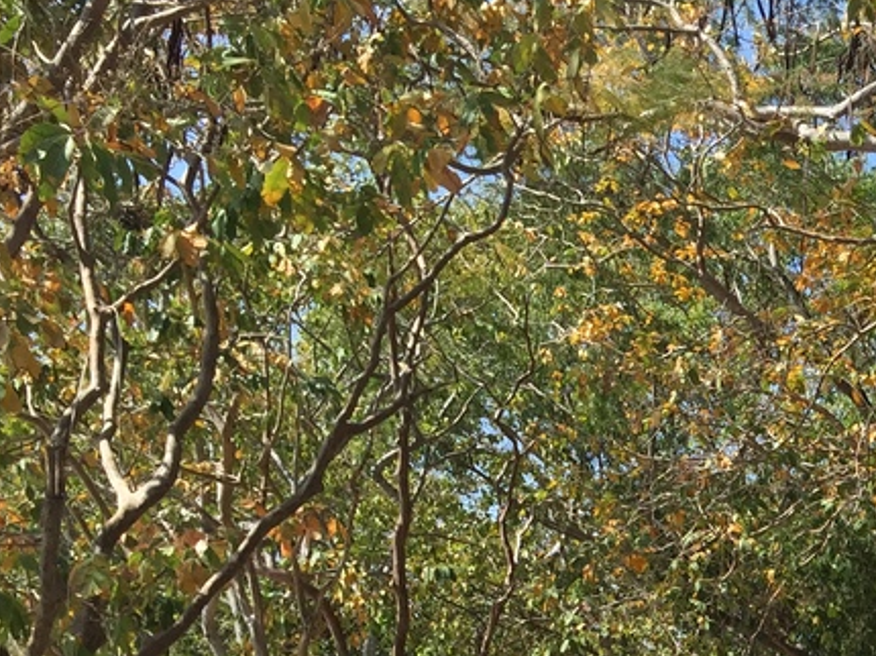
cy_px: 903
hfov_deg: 21.9
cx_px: 1116
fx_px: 2049
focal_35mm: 81
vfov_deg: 16.9
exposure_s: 1/1199
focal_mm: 4.15
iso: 32
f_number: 2.2
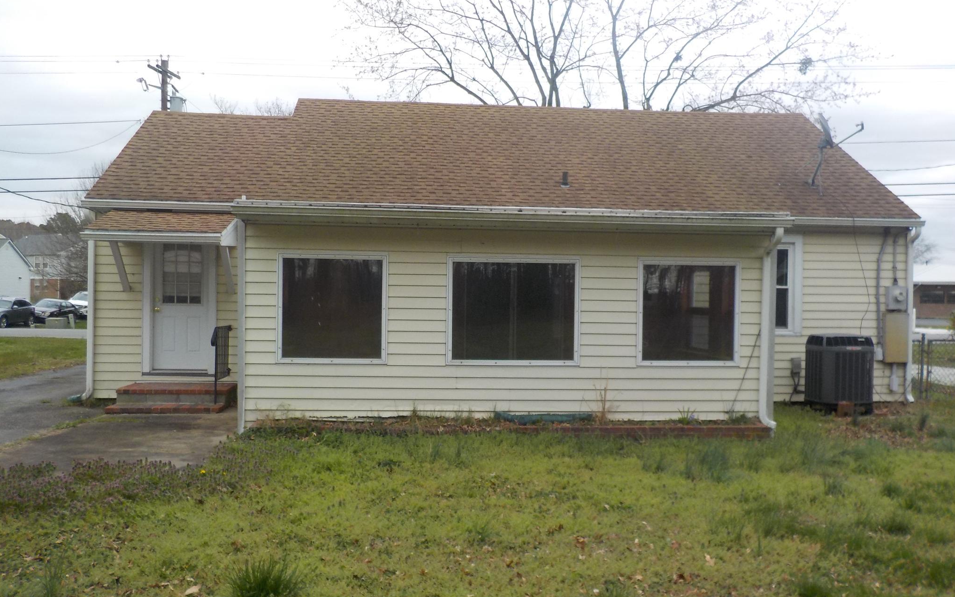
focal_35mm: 32
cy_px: 310
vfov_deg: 39.4
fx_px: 833
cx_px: 479
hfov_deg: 59.7
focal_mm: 4.1
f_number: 3.3
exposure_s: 1/800
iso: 125
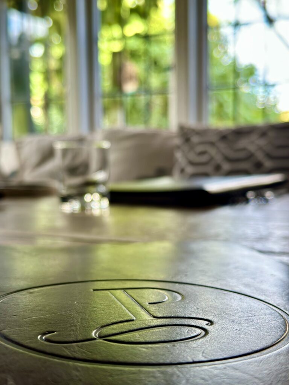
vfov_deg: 39.7
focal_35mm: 48
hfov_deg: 30.3
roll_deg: -0.3
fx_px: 534
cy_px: 192
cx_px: 144
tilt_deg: -4.5
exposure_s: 1/121
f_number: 1.78
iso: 125
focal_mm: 6.86
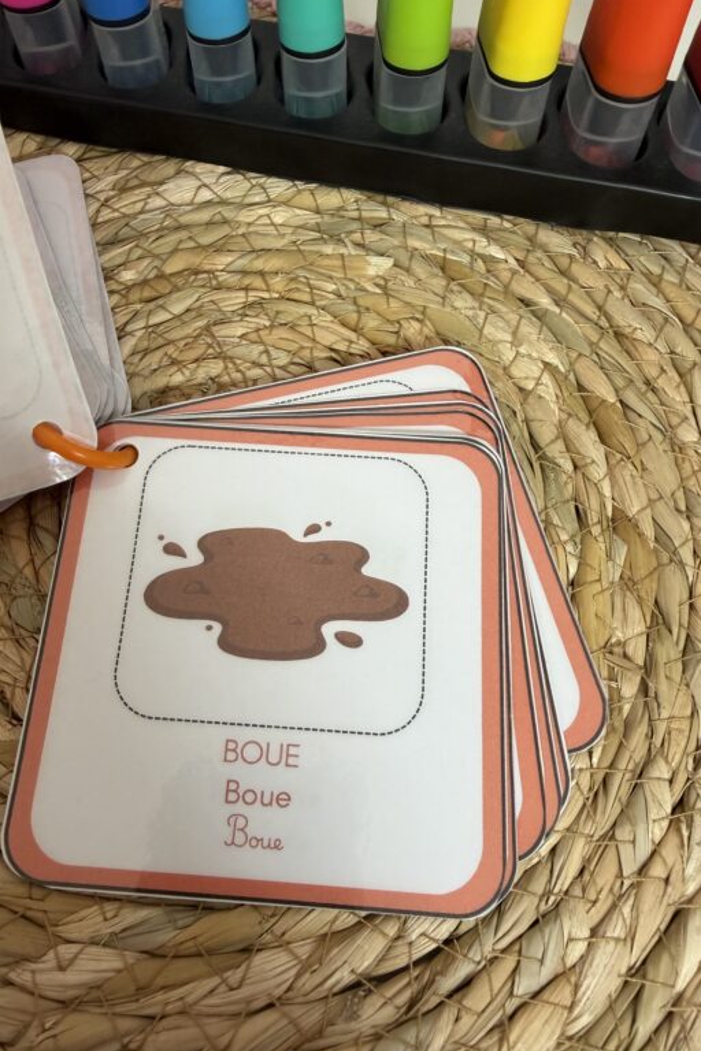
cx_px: 323
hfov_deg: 49.5
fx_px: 759
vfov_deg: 69.4
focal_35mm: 26
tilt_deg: -64.9
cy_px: 539
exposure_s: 1/121
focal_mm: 2.22
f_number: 2.2
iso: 200
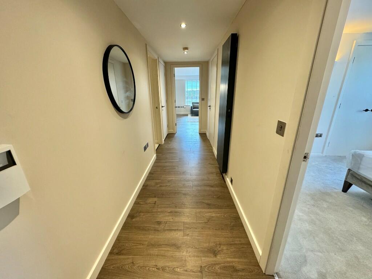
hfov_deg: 102.1
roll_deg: +0.8
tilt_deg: -17.2
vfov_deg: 85.7
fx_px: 150
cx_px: 186
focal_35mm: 14
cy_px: 140
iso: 250
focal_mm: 2.22
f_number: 2.2
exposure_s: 1/50
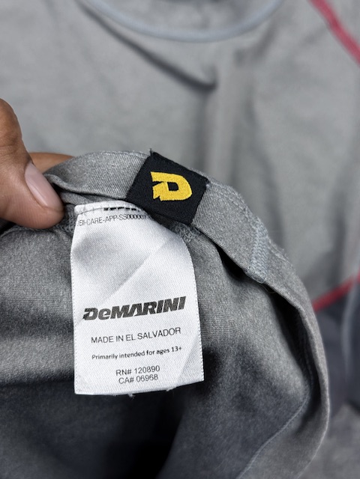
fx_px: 666
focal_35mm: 48
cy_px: 240
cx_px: 180
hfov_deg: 30.3
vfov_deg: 39.7
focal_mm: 6.76
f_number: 1.78
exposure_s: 1/218
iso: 64
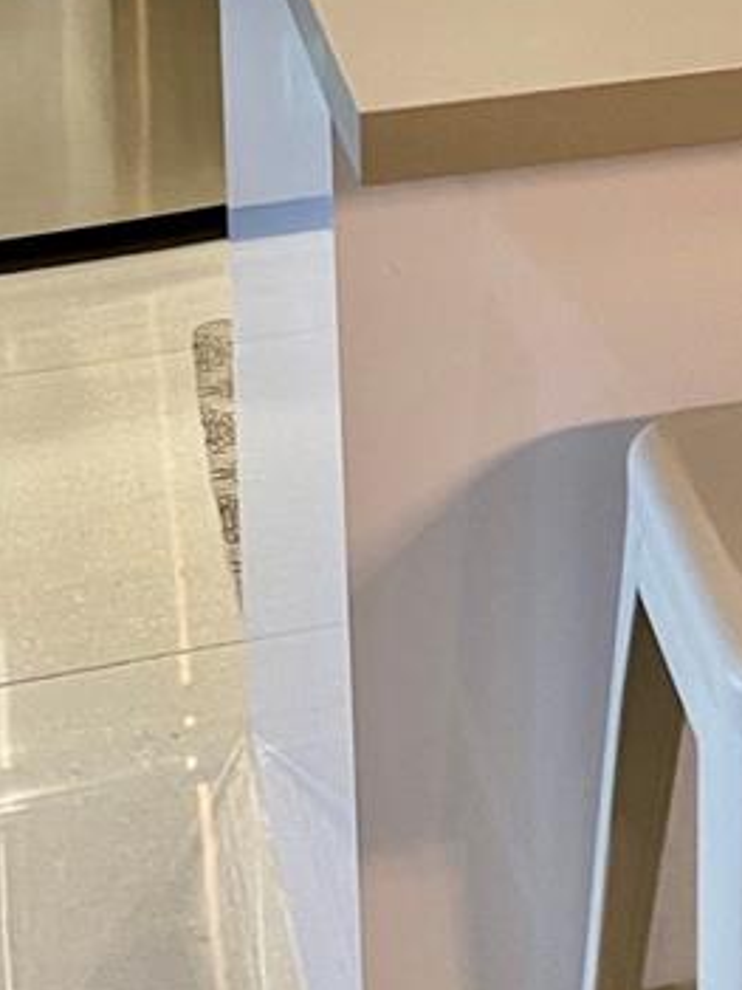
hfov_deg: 16.4
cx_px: 632
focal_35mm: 89
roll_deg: +2.4
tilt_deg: -4.4
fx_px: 2545
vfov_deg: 18.5
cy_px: -646
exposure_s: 1/60
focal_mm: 4.25
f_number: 1.8
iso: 160
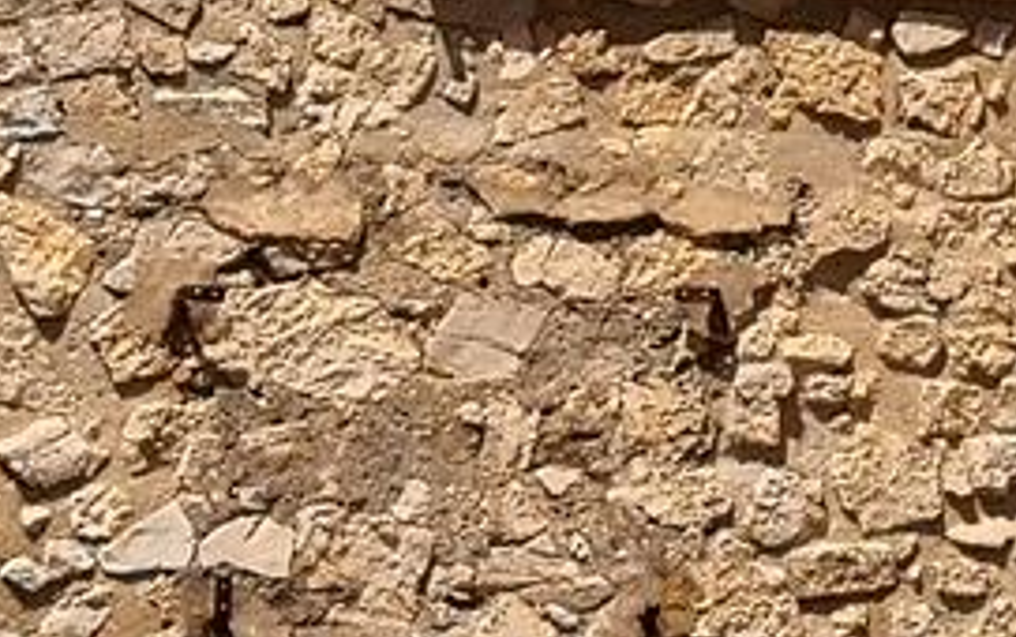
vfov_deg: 4.8
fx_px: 7428
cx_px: 1710
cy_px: -798
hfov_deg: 7.6
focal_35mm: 268
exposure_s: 1/3333
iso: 50
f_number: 1.6
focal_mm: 3.95
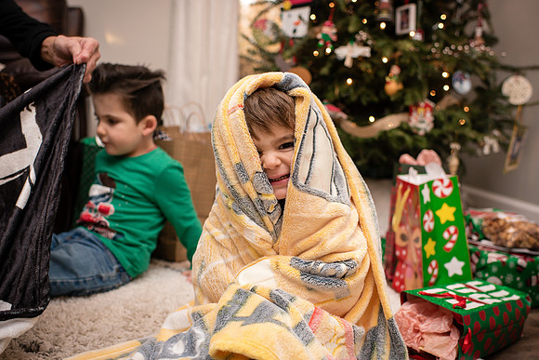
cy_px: 180
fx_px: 524
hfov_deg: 54.4
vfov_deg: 37.9
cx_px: 270
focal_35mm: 35
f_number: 2.8
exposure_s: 1/200
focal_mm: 35
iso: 400
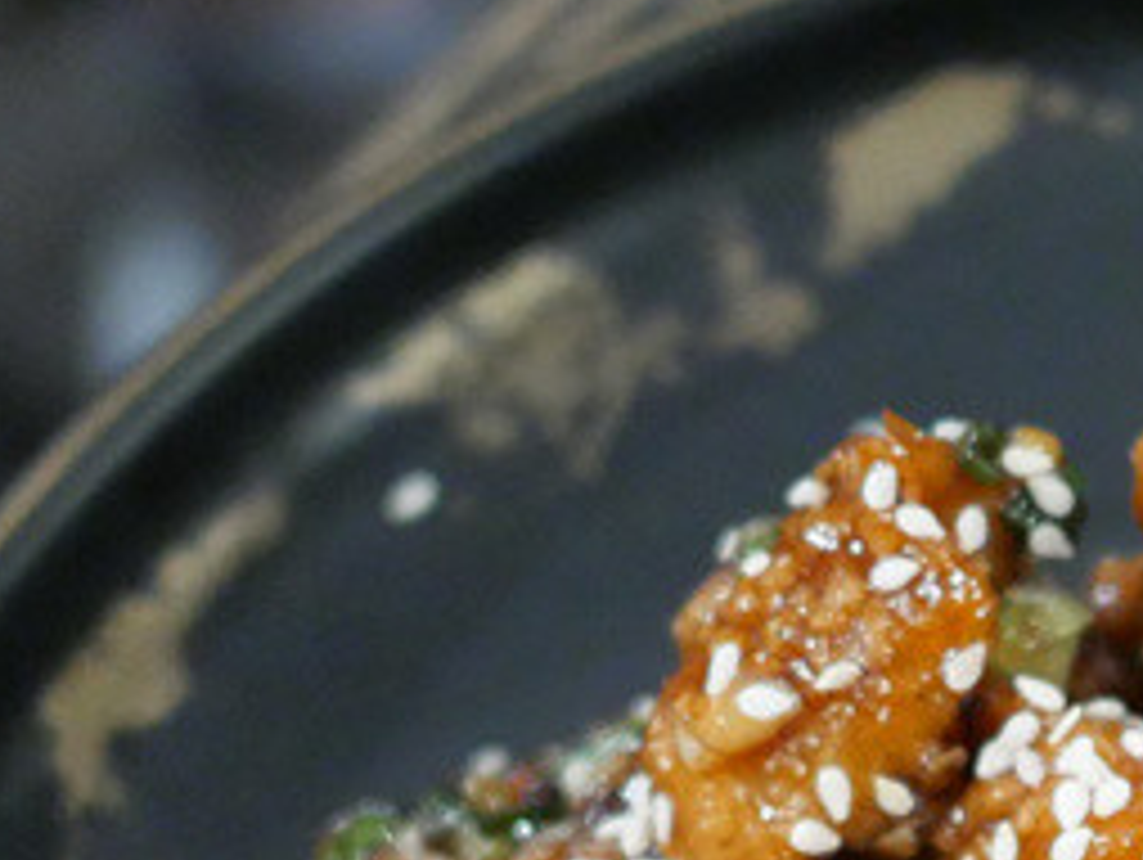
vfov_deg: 11.9
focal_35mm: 118
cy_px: 1400
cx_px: 1539
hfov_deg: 15.7
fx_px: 3900
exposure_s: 1/40
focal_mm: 15
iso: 3200
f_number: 1.7
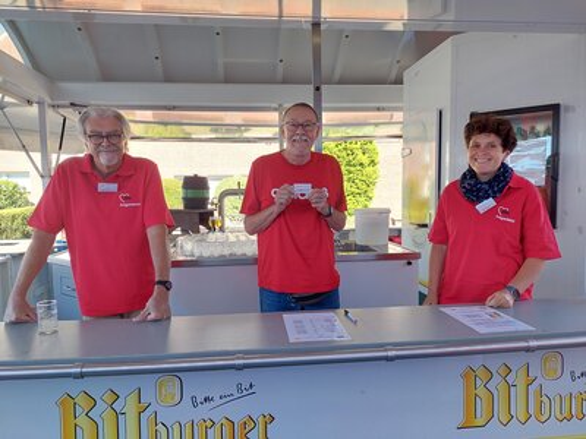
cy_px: 220
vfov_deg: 56.8
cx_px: 293
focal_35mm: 24
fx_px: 406
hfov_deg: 71.6
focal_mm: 5.23
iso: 40
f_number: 1.8
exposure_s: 1/50
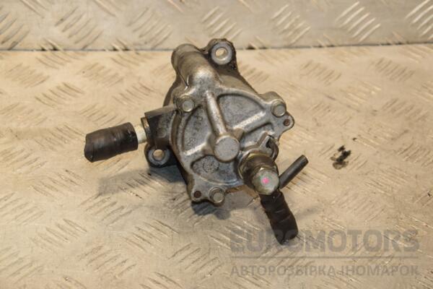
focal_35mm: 105
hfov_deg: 19.5
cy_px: 144
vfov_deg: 13.0
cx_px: 216
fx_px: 1263
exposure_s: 1/200
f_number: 7.1
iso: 800
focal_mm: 70
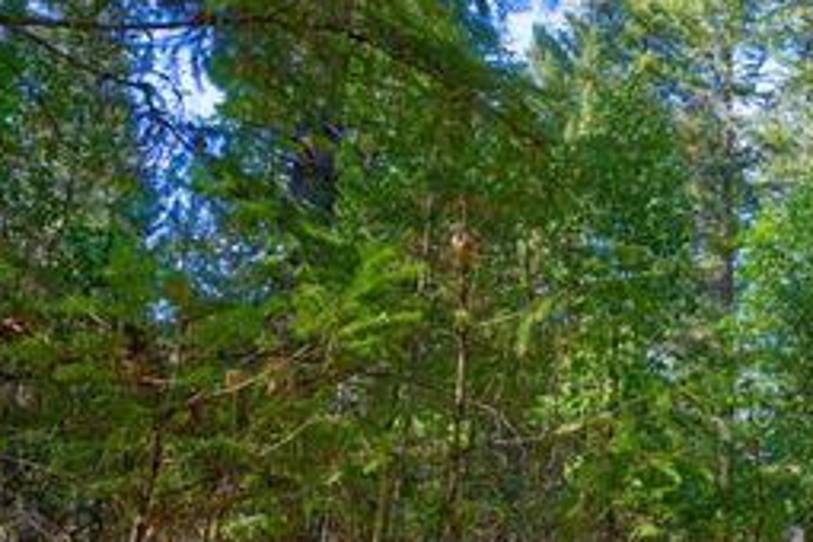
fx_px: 1061
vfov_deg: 28.6
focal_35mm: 47
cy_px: 241
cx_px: 756
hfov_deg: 38.5
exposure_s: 1/20
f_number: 9
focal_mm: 24
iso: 64
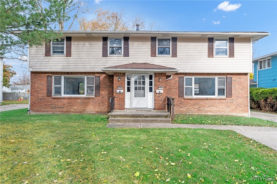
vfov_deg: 53.1
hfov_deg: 73.8
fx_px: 185
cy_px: 92
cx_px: 138
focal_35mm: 24
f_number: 3.2
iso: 100
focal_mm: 24
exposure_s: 1/500
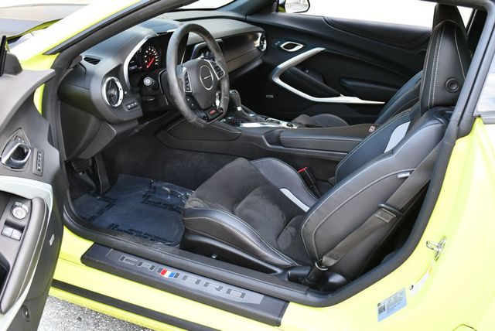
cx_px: 248
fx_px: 495
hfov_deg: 53.1
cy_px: 166
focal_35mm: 36
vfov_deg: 36.9
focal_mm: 18
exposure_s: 1/200
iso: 800
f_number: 3.5
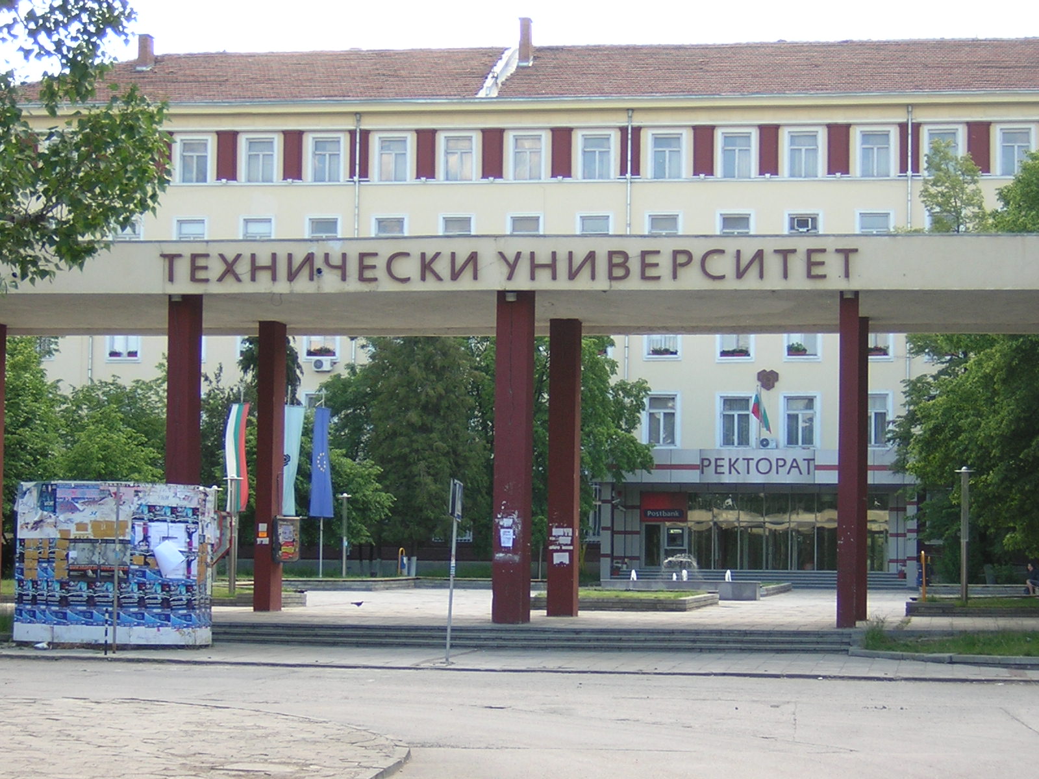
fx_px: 2671
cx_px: 520
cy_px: 390
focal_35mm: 89
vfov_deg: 16.6
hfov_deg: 22.0
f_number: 4.2
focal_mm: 11.6
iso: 100
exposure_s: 1/69.5
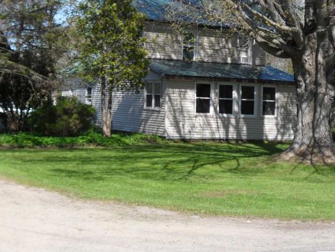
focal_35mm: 73
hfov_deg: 26.7
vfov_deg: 20.2
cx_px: 183
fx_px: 707
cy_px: 107
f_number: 3.9
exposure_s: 1/750
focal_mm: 9.9
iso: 80
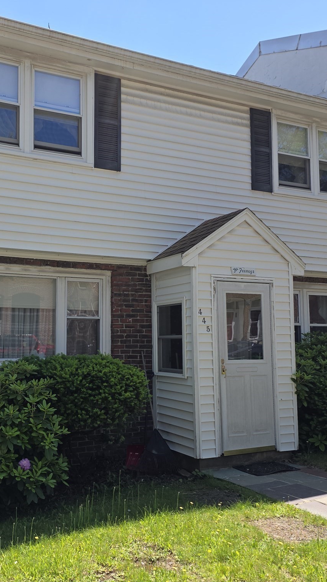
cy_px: 289
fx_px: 524
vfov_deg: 58.0
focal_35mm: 34
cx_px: 91
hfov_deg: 34.1
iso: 12
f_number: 1.7
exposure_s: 1/407
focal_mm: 6.25
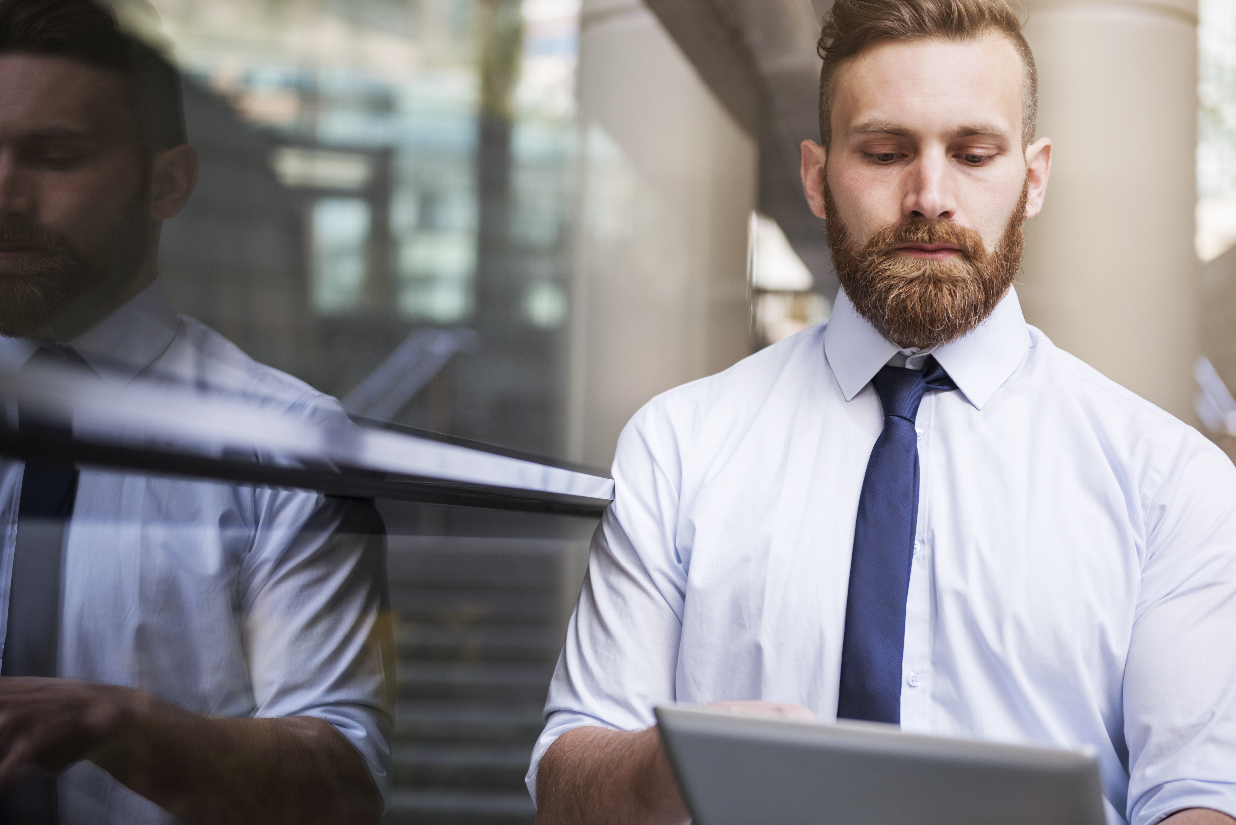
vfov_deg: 19.5
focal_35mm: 70
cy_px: 412
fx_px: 2404
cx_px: 618
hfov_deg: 28.8
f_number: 2.8
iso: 100
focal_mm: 70
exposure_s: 1/200
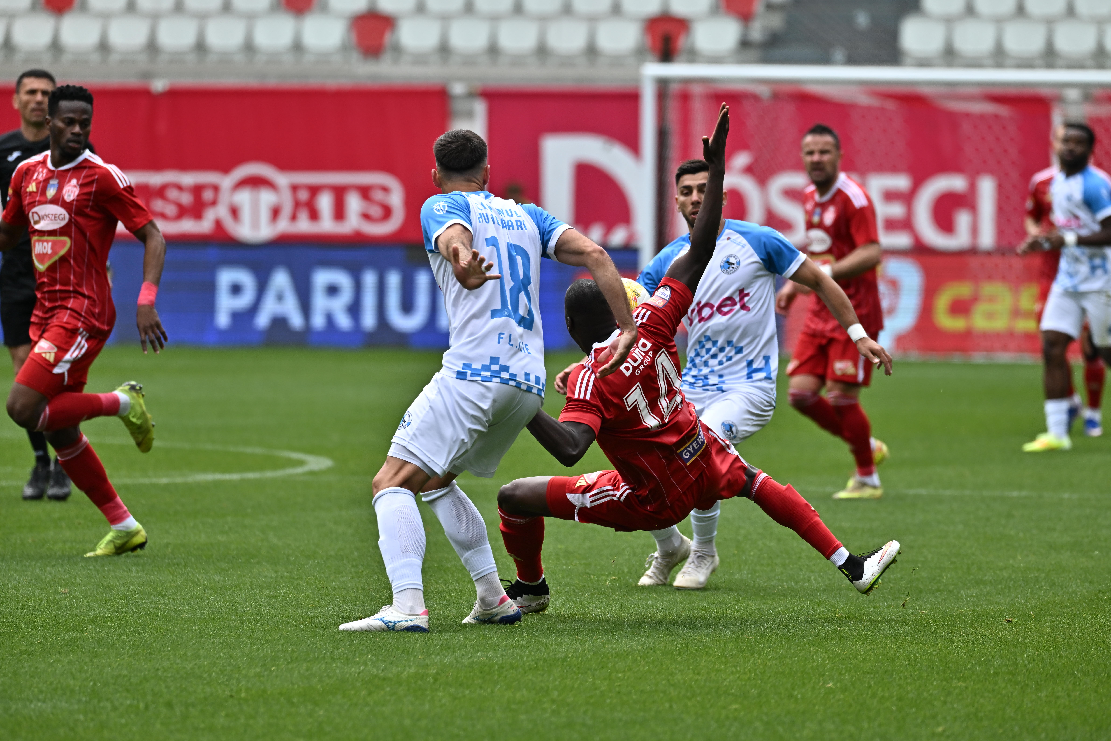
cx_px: 556
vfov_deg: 3.3
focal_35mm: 420
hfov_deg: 4.9
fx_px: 12961
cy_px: 370
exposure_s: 1/1250
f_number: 6
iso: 450
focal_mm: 420
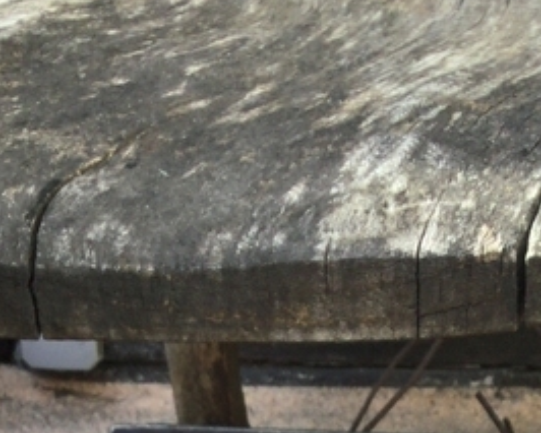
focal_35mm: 109
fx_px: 1746
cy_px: 968
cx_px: 346
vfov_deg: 12.0
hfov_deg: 17.6
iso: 25
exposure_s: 1/85
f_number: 2.4
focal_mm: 3.3
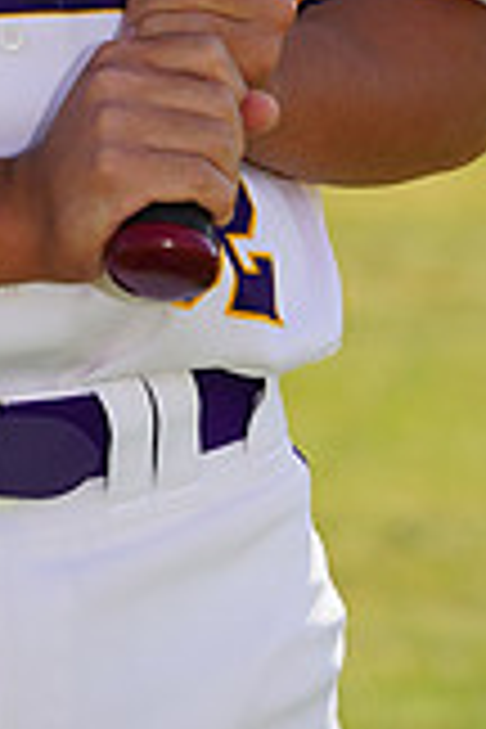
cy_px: -342
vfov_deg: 2.2
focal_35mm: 940
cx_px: 22
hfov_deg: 1.5
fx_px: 19034
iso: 100
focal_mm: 262
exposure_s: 1/250
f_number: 8
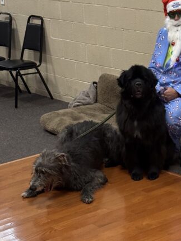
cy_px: 123
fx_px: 795
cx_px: 134
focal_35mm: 114
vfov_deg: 17.3
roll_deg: +3.0
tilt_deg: -16.1
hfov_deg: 12.9
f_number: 1.78
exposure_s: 1/60
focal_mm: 6.76
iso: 160
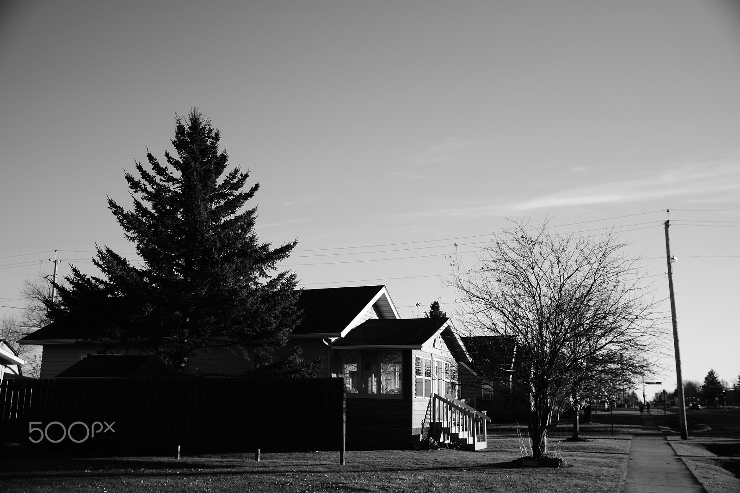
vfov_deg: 36.9
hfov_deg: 53.1
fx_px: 740
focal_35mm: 36
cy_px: 246
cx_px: 370
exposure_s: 1/1250
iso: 160
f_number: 3
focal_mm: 24
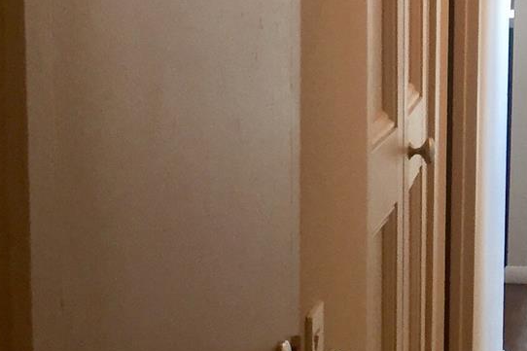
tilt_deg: -8.7
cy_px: 123
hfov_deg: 17.0
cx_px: 661
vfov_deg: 12.0
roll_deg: -3.0
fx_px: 1668
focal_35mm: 114
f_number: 2.2
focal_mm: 4.15
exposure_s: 1/30
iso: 80
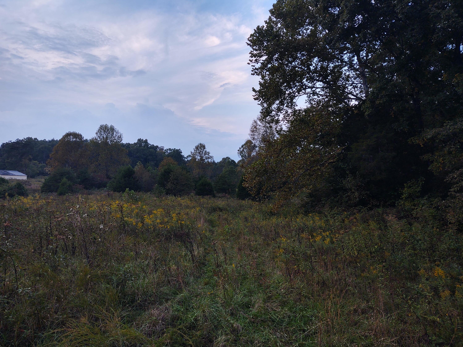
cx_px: 232
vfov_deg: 51.4
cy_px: 174
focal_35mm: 27
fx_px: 361
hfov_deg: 65.3
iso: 100
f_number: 1.7
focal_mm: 4.75
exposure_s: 1/615
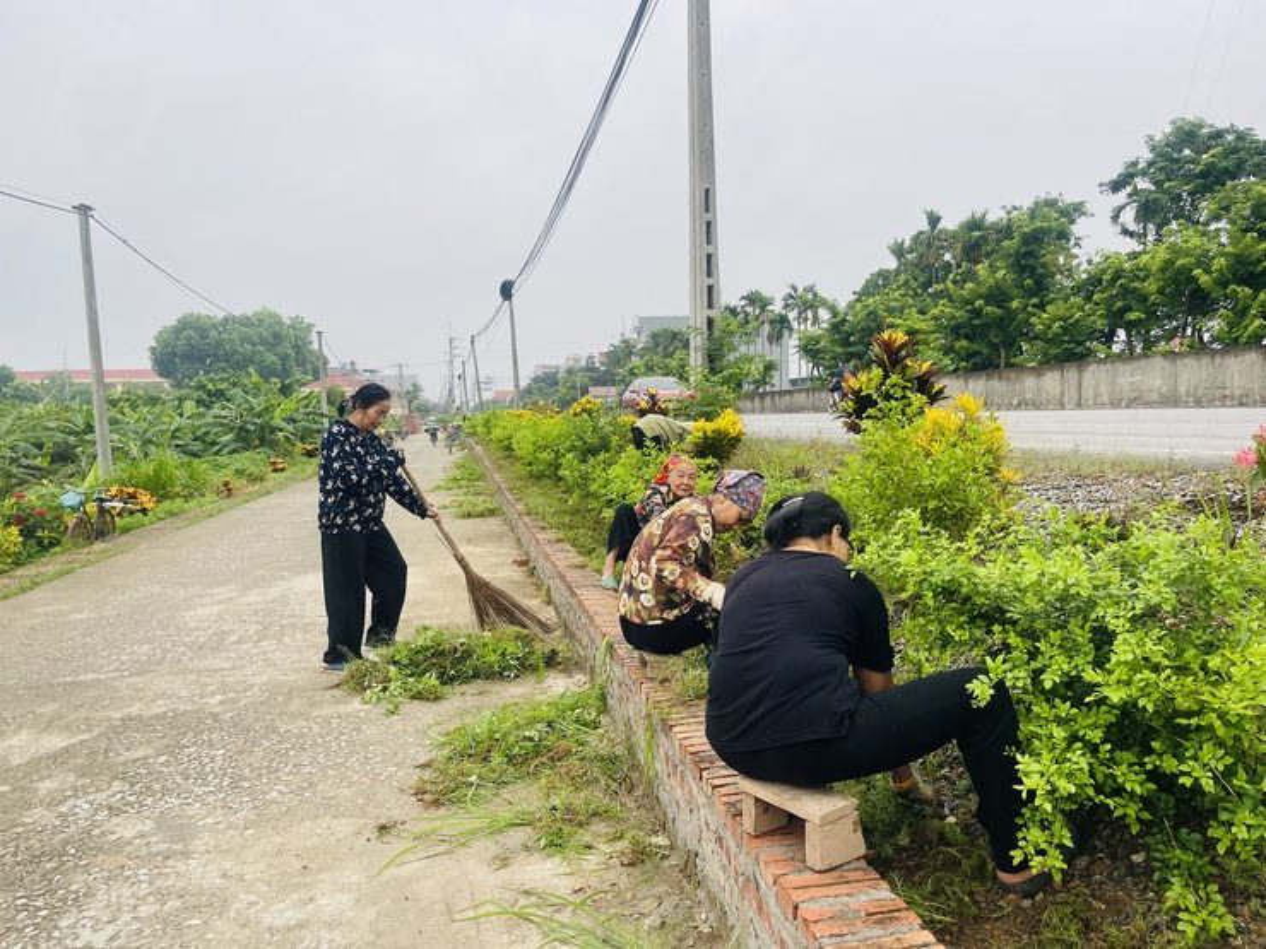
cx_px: 633
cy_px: 474
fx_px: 914
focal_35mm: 25
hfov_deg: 69.4
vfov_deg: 54.9
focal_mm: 5.1
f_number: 1.6
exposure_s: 1/441
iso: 32
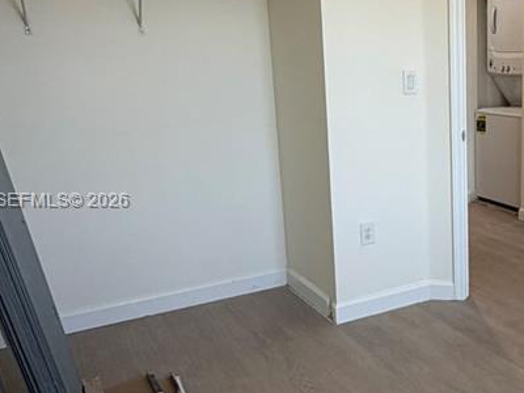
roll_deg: +0.2
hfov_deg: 41.2
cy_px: 202
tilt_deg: -13.2
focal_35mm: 42
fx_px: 636
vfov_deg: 34.3
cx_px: 476
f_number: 2.2
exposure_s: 1/121
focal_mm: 2.22
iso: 200
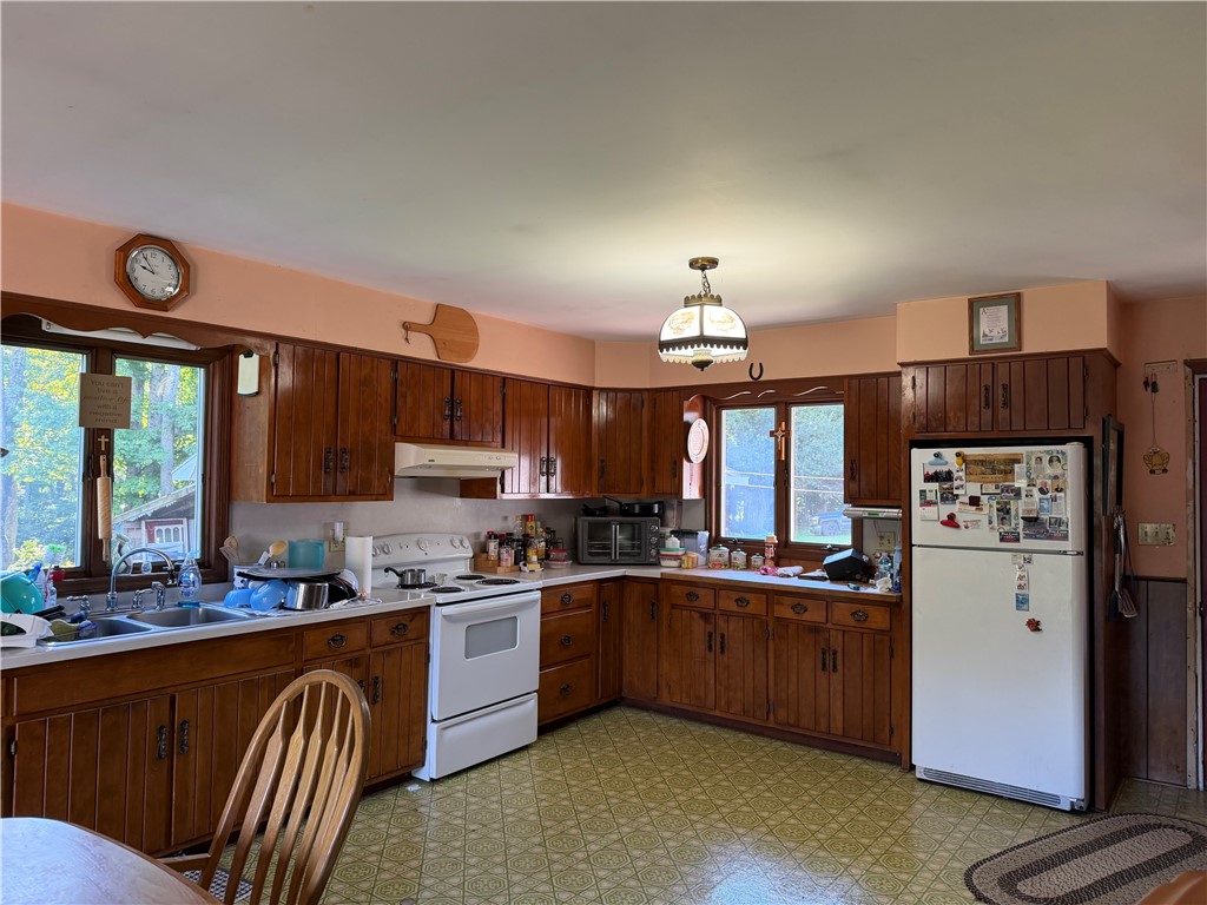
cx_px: 604
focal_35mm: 24
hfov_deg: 71.6
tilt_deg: +3.0
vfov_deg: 56.8
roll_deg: -0.5
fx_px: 837
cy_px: 452
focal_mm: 6.76
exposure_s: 1/60
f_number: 1.78
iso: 160
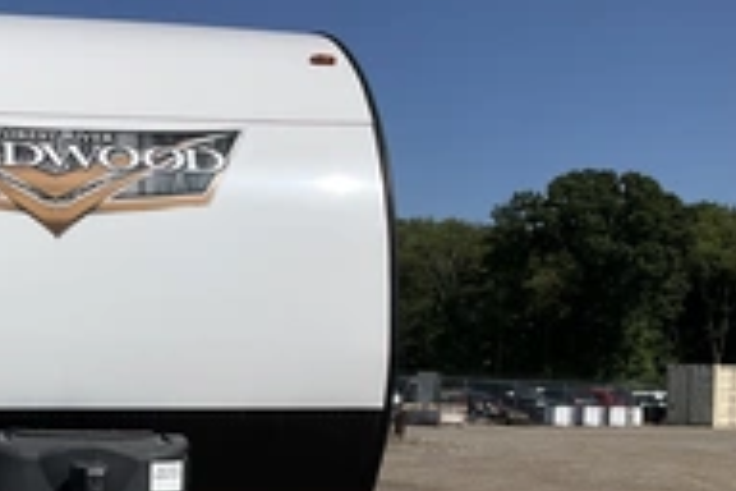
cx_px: 54
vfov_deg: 21.2
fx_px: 1288
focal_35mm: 63
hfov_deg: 30.3
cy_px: 418
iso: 25
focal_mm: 3
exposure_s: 1/4785
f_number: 1.8
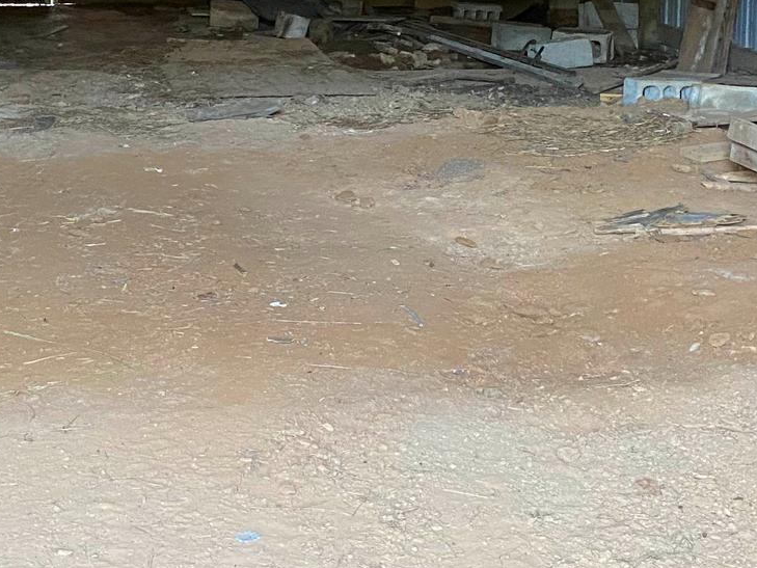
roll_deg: -0.3
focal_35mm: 73
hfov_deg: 26.6
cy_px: -26
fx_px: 1597
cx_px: 268
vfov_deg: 19.5
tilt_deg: -6.0
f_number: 1.8
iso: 400
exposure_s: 1/60
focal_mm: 4.25
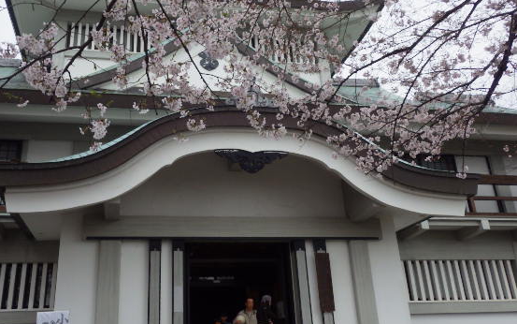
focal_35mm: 38
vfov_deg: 33.3
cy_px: 110
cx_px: 222
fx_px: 536
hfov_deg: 51.4
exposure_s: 1/250
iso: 250
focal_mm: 5.5
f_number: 9.1
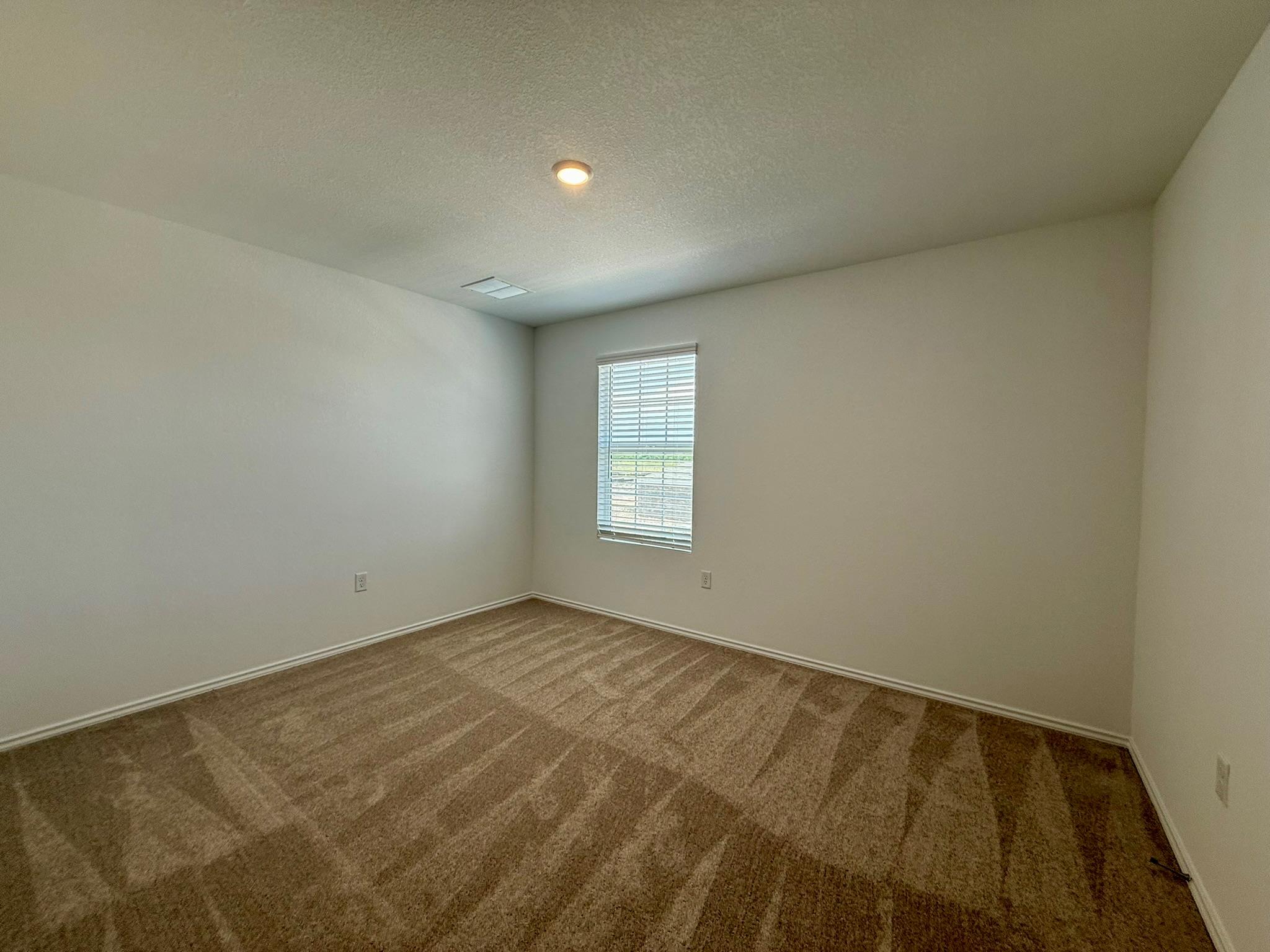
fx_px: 514
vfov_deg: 85.7
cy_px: 476
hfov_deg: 102.1
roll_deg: -0.7
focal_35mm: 14
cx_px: 635
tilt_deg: -1.7
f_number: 2.2
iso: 64
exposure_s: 1/120
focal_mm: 2.22
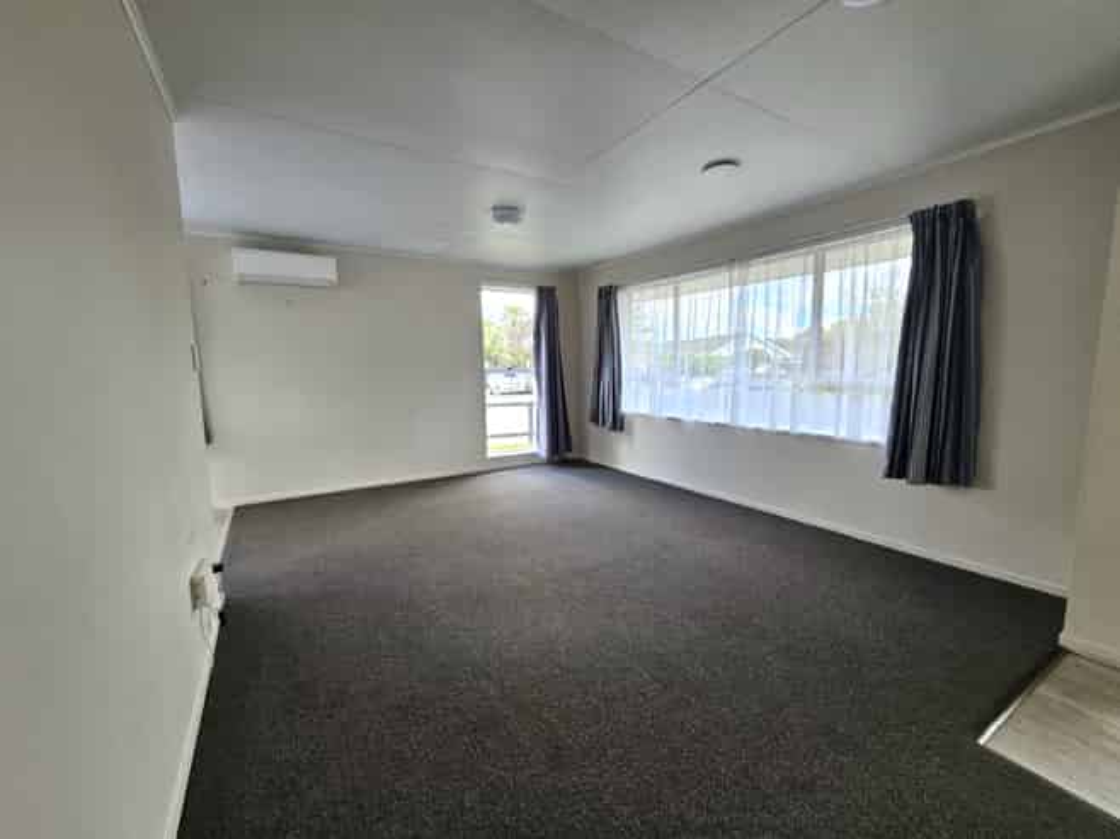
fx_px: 420
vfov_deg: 89.9
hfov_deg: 106.2
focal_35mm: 13
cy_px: 420
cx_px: 560
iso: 64
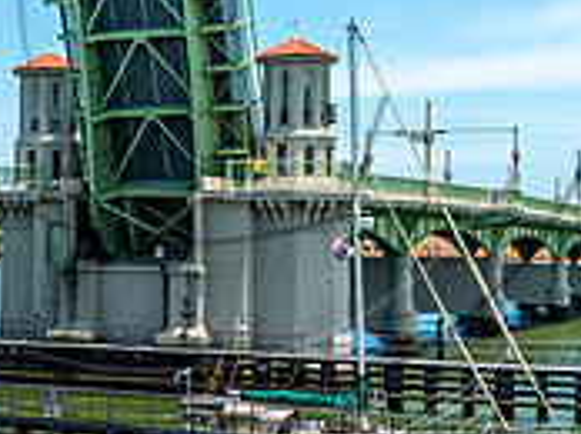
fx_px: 1508
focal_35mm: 90
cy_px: 155
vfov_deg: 16.3
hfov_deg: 21.7
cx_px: 167
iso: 125
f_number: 8
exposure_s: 1/250
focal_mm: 28
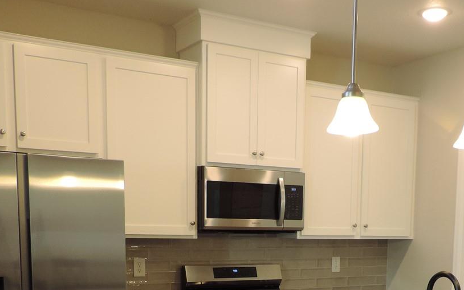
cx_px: 295
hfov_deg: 40.0
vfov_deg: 24.1
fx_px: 632
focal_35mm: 50
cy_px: 321
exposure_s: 1/30
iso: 200
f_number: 3
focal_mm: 4.3
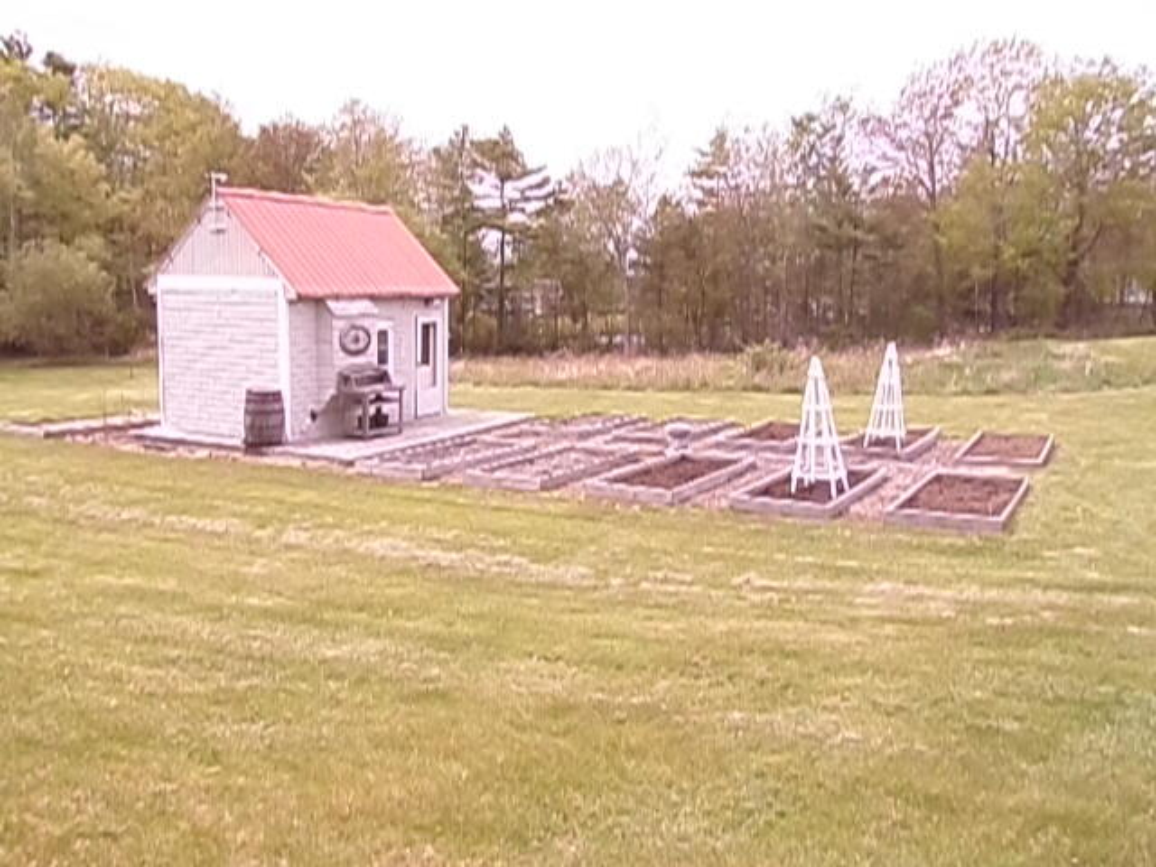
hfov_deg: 56.8
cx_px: 578
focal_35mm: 32
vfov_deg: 44.2
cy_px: 434
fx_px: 1069
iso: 160
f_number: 7
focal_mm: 5.3
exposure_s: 1/180
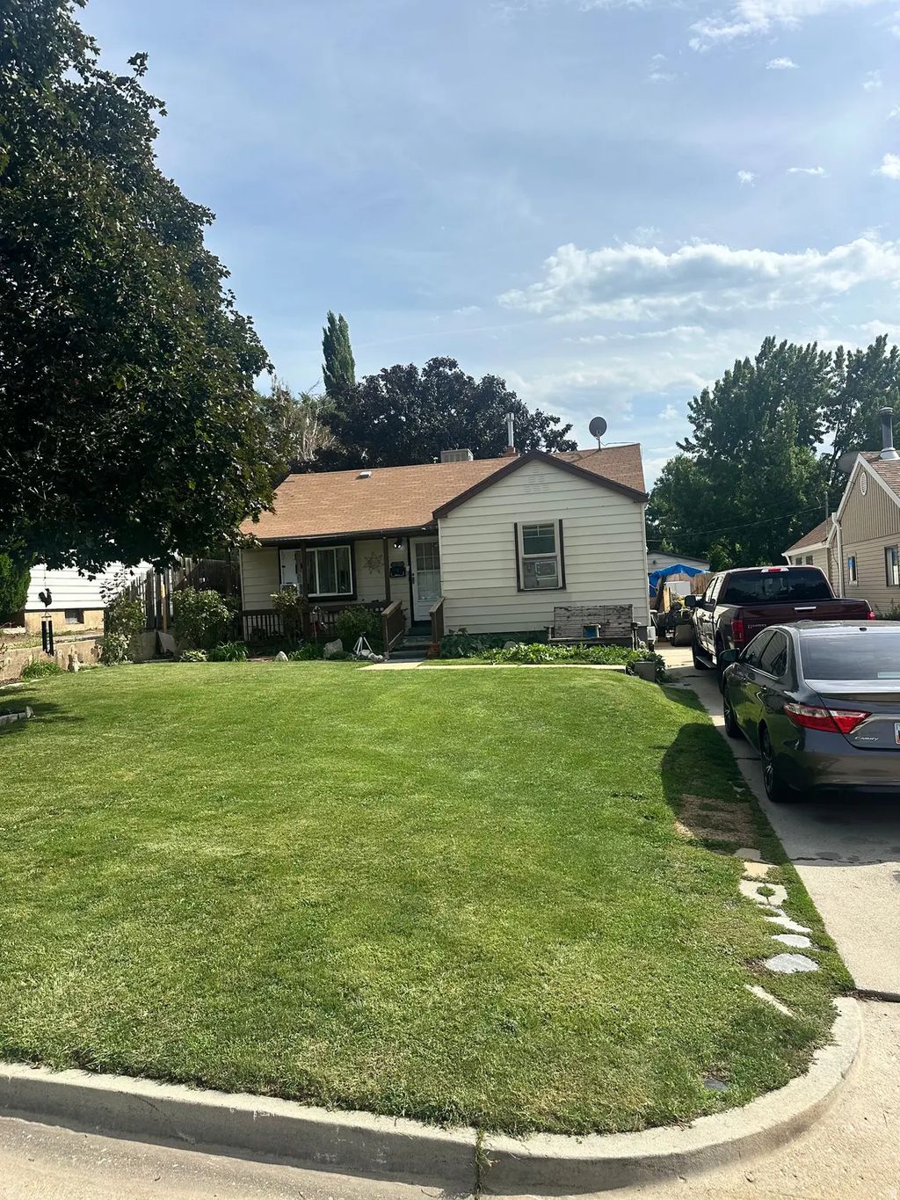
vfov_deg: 71.6
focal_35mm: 24
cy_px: 600
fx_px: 832
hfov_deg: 56.8
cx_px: 450
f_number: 1.78
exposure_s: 1/6623
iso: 80
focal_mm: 6.86
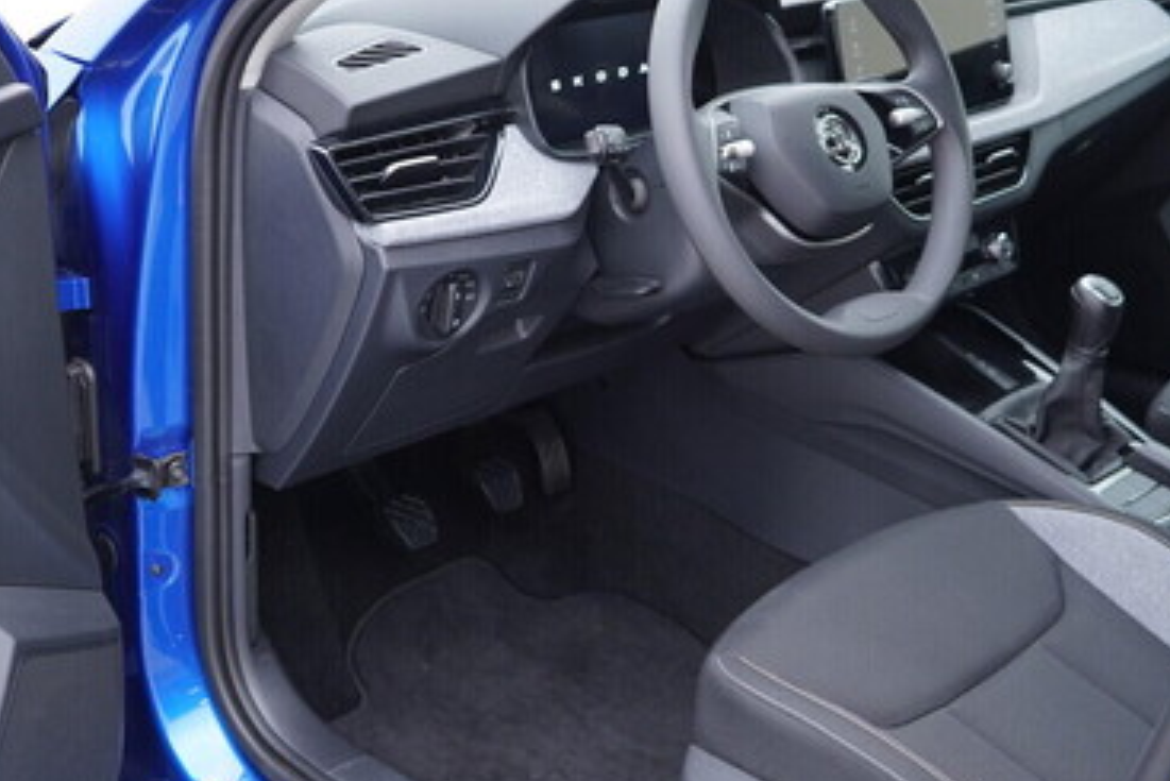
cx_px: 612
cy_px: 390
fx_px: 1756
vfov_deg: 25.1
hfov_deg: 36.9
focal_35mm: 54
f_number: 2.8
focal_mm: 24
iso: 250
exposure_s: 1/40
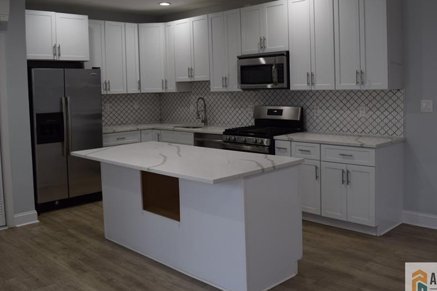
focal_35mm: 35
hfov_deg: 54.4
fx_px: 425
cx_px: 235
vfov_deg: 37.6
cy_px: 112
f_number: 5
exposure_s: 1/100
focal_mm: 18
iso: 400
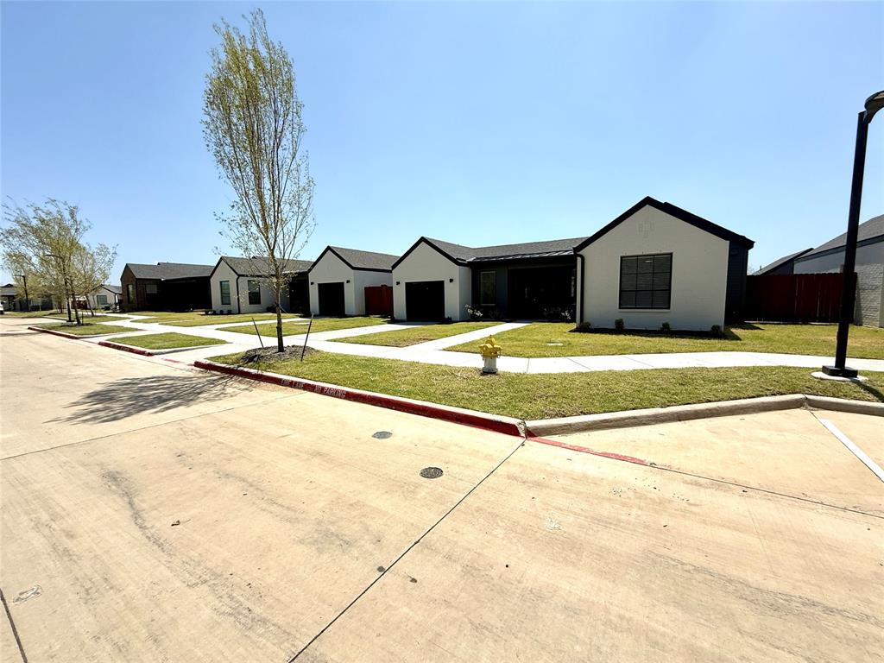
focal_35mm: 14
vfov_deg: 85.7
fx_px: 358
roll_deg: -0.1
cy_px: 332
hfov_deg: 102.1
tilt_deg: -4.7
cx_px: 442
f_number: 2.2
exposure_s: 1/3663
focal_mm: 2.22
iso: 50
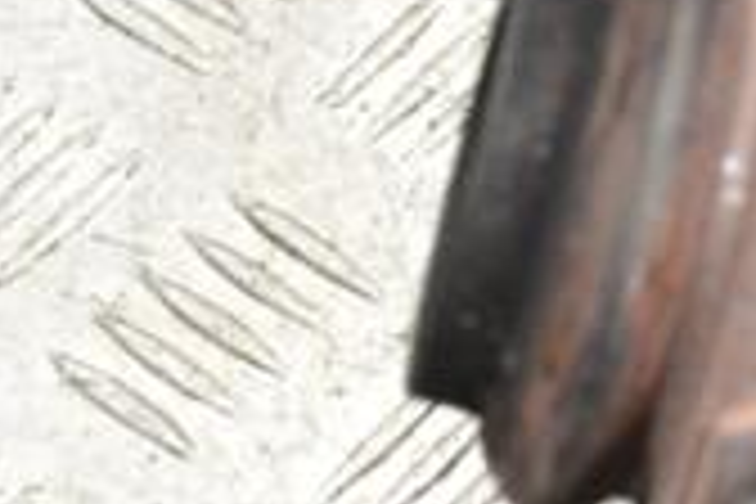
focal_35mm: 203
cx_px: 1224
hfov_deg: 9.8
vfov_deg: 6.7
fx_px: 4263
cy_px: 760
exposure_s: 1/60
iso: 800
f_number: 4.5
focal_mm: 38
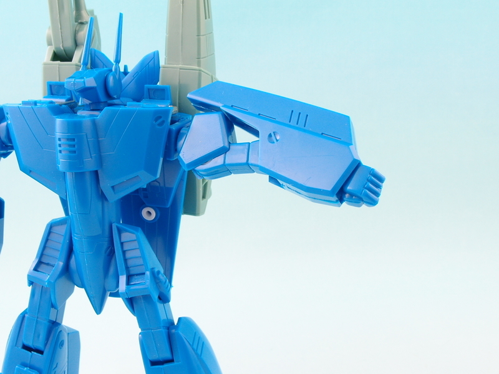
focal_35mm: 38
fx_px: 548
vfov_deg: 37.7
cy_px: 187
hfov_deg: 49.0
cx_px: 250
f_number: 8
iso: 100
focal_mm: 8.16
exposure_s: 1.6
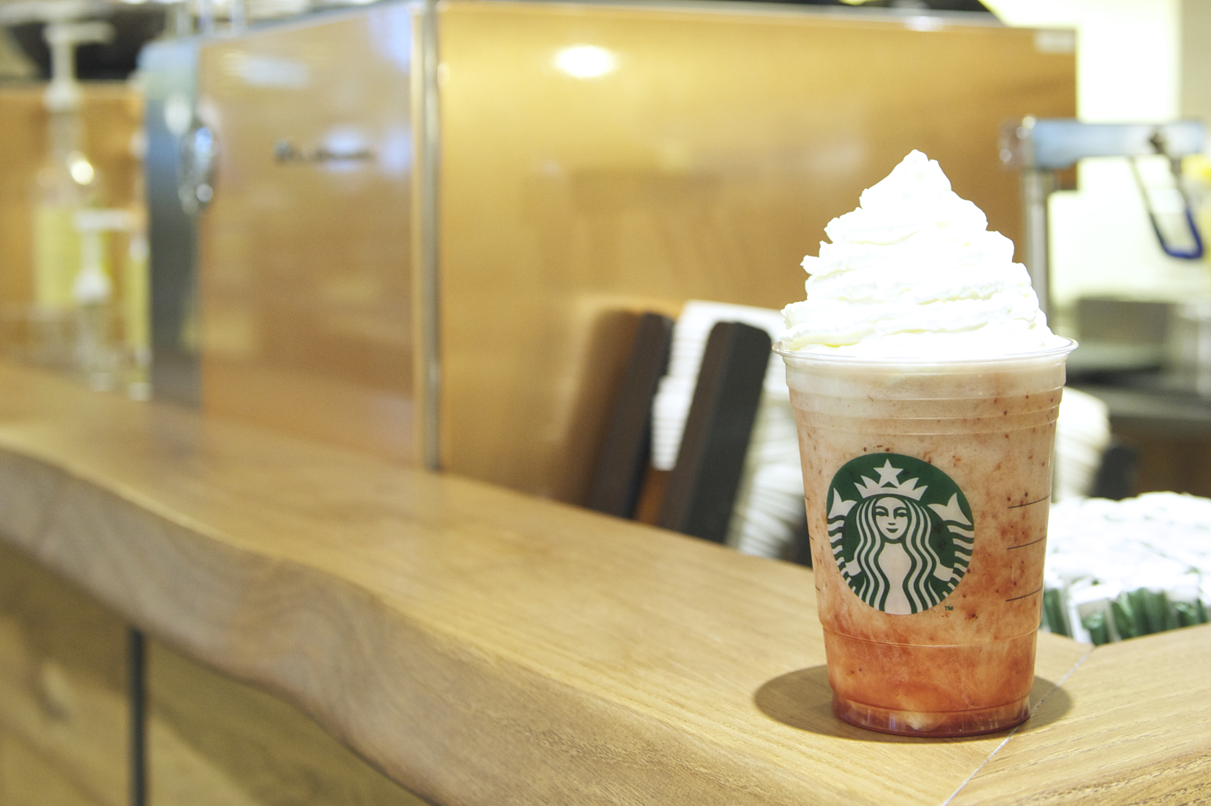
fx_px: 2017
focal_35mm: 60
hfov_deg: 33.4
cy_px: 177
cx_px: 667
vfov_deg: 22.3
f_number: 3.5
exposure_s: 1/40
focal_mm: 34
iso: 800
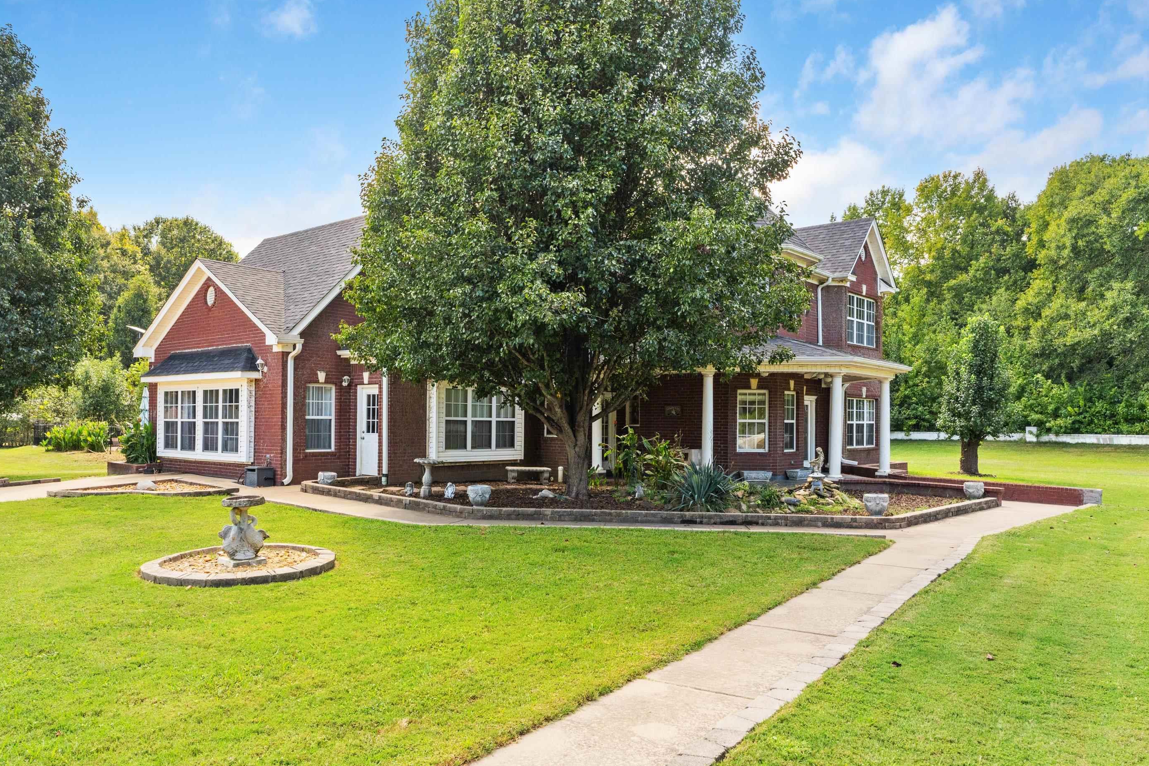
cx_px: 549
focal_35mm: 26
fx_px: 817
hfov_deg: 70.2
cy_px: 407
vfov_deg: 50.2
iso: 400
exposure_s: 1/320
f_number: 7.1
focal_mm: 15.7
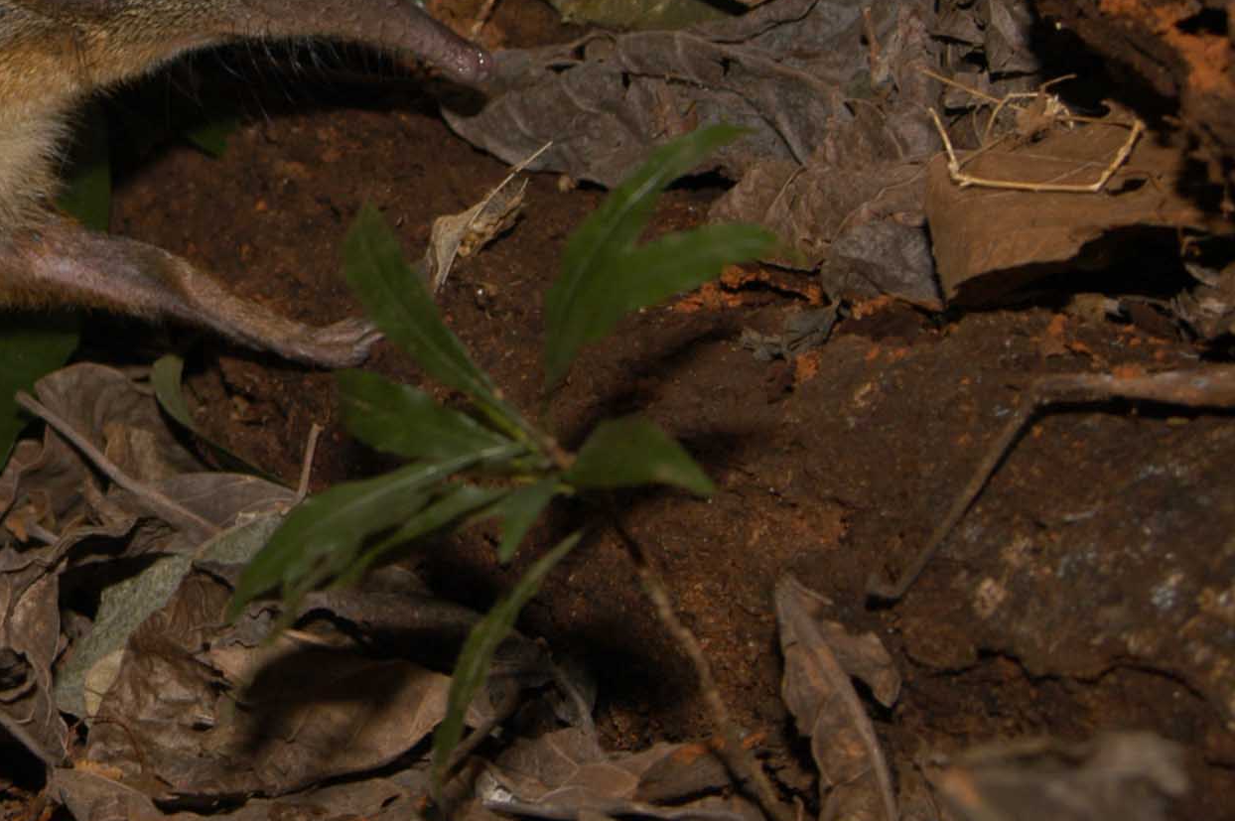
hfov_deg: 12.4
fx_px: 5594
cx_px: -67
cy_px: 59
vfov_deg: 8.4
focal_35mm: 163
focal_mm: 45
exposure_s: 1/60
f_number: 5.6
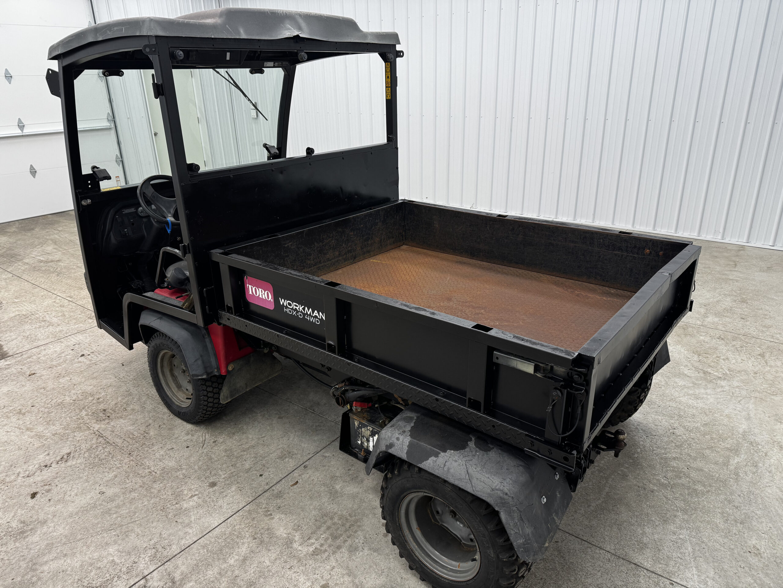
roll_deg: +1.2
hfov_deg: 71.6
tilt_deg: -22.8
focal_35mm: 24
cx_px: 392
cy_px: 294
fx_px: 543
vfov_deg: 56.8
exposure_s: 1/120
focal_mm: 6.76
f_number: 1.78
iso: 100
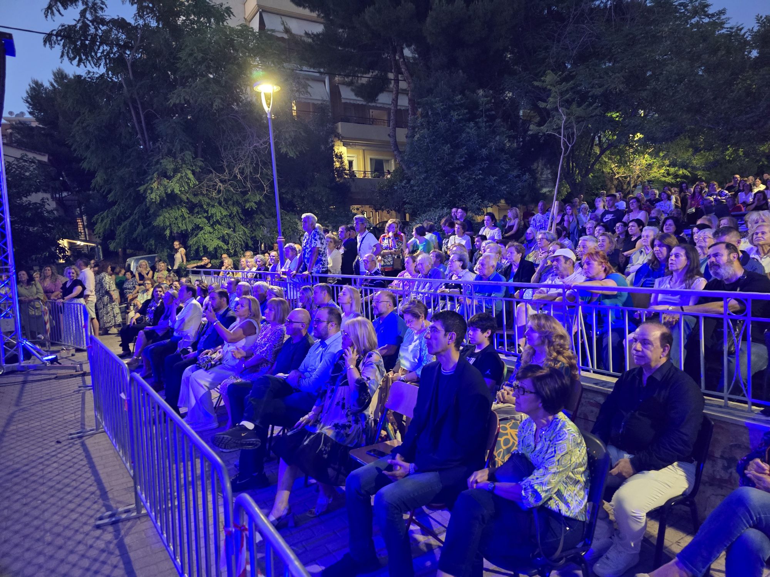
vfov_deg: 58.9
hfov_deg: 73.9
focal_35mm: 23
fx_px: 512
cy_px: 288
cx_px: 385
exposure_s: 1/50
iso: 1600
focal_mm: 6.3
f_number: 1.7
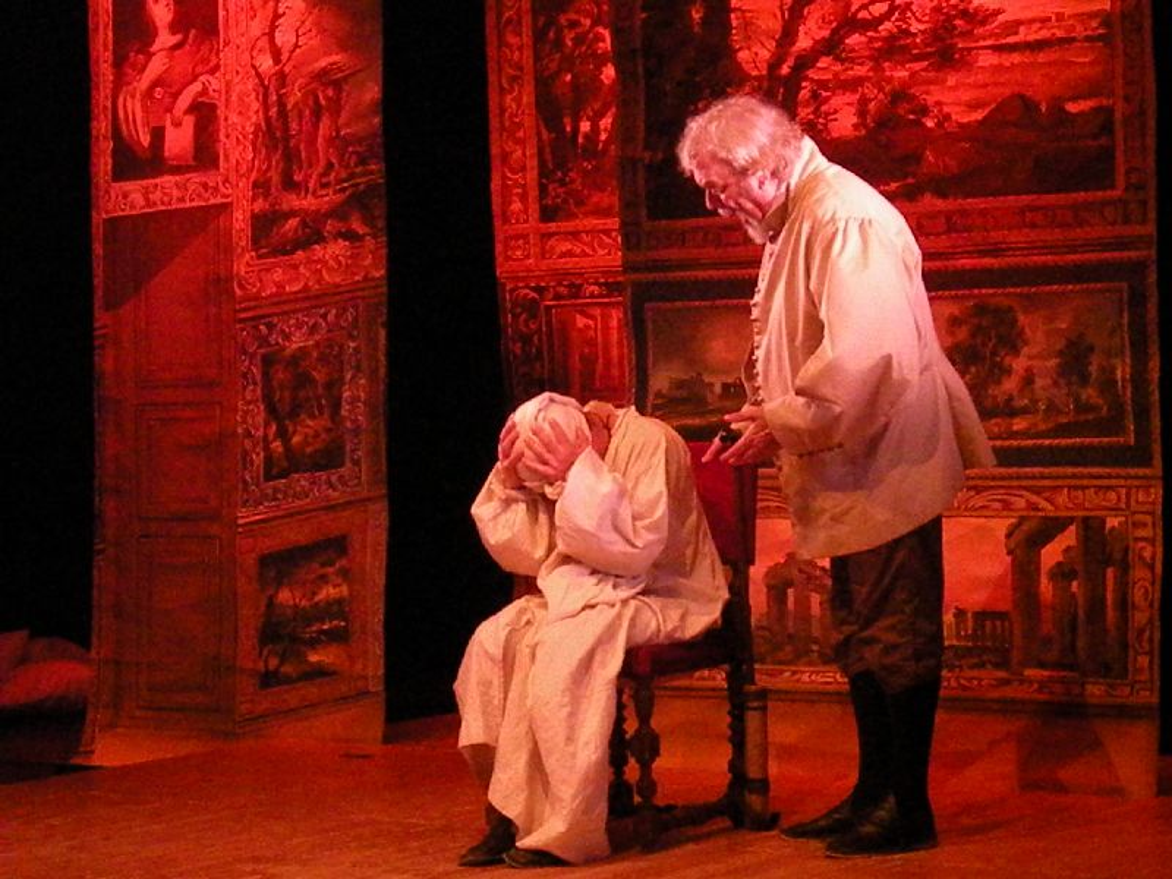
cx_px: 586
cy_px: 440
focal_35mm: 101
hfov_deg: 19.4
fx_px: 3420
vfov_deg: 14.6
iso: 3200
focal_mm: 17.9
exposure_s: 1/125
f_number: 6.3
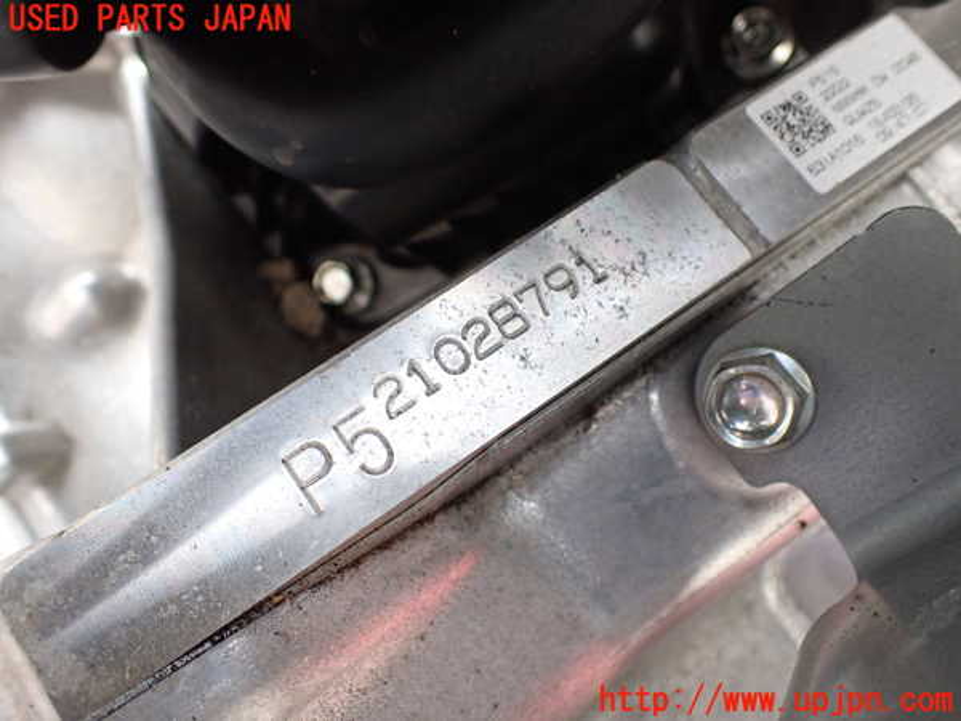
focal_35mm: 30
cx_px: 480
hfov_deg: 60.0
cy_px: 360
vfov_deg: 46.8
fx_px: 833
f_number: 2.3
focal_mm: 5.4
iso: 500
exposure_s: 1/125
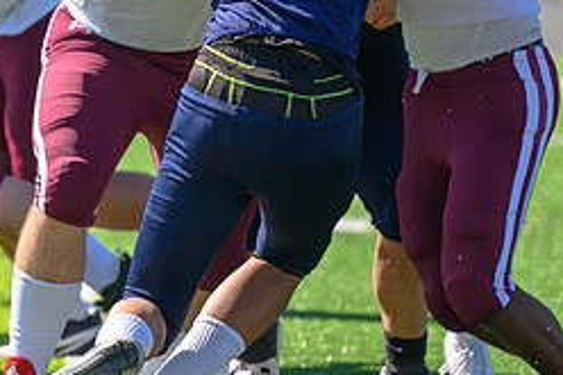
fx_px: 12362
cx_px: 168
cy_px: 60
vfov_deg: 1.7
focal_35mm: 791
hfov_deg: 2.6
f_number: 4
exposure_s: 1/2500
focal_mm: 280
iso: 720
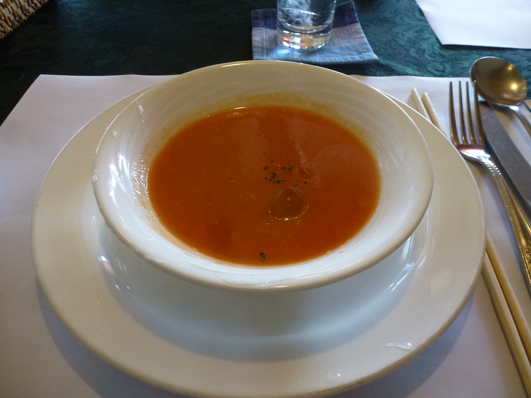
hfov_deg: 71.6
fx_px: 368
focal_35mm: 24
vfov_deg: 56.8
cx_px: 266
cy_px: 199
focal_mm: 4.3
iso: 250
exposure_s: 1/60
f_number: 3.3
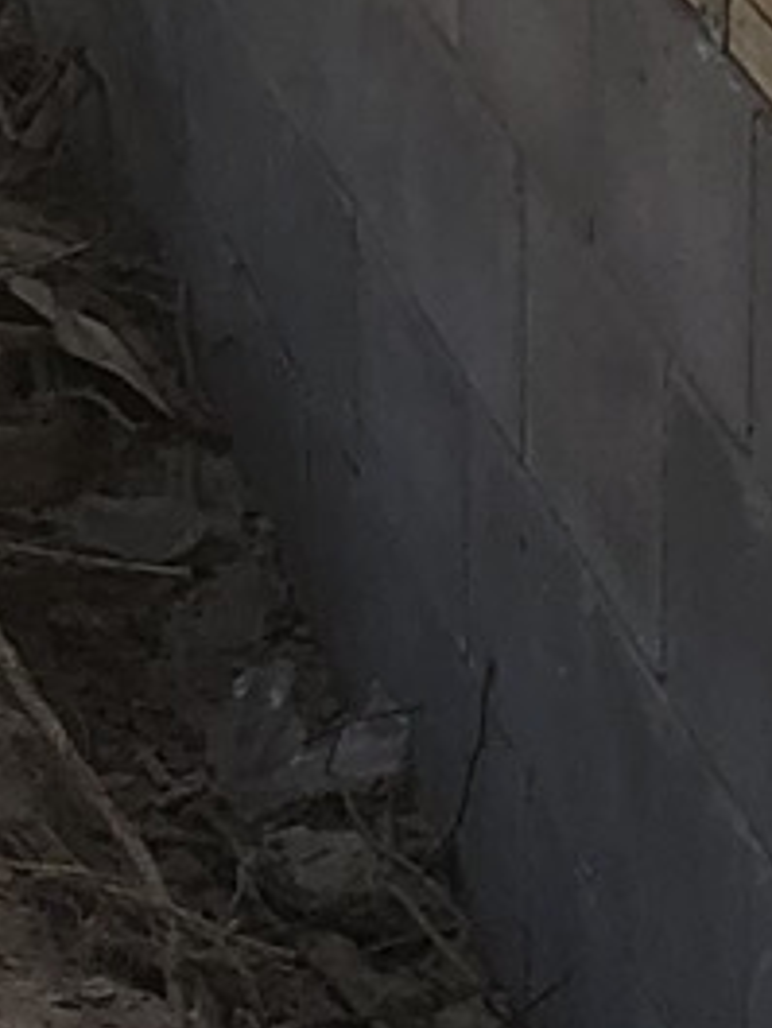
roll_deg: -4.6
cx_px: 2405
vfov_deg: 9.2
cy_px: 667
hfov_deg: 6.3
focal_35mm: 216
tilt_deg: -19.4
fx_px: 6418
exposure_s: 1/495
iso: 20
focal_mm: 3.99
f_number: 1.8
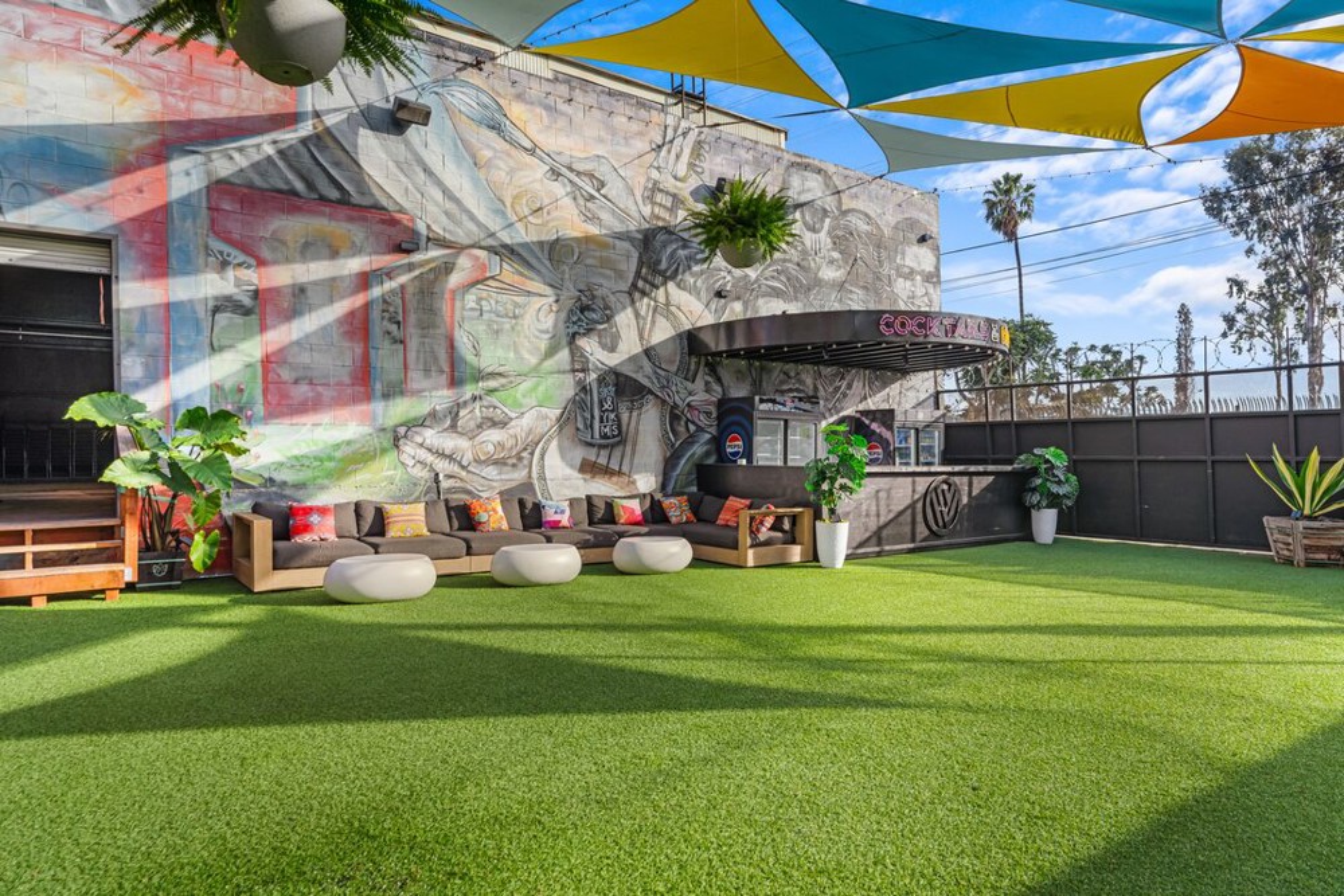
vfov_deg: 59.0
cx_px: 672
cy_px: 448
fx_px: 792
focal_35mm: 21
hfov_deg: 80.7
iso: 250
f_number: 8
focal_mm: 21.2
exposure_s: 1/100
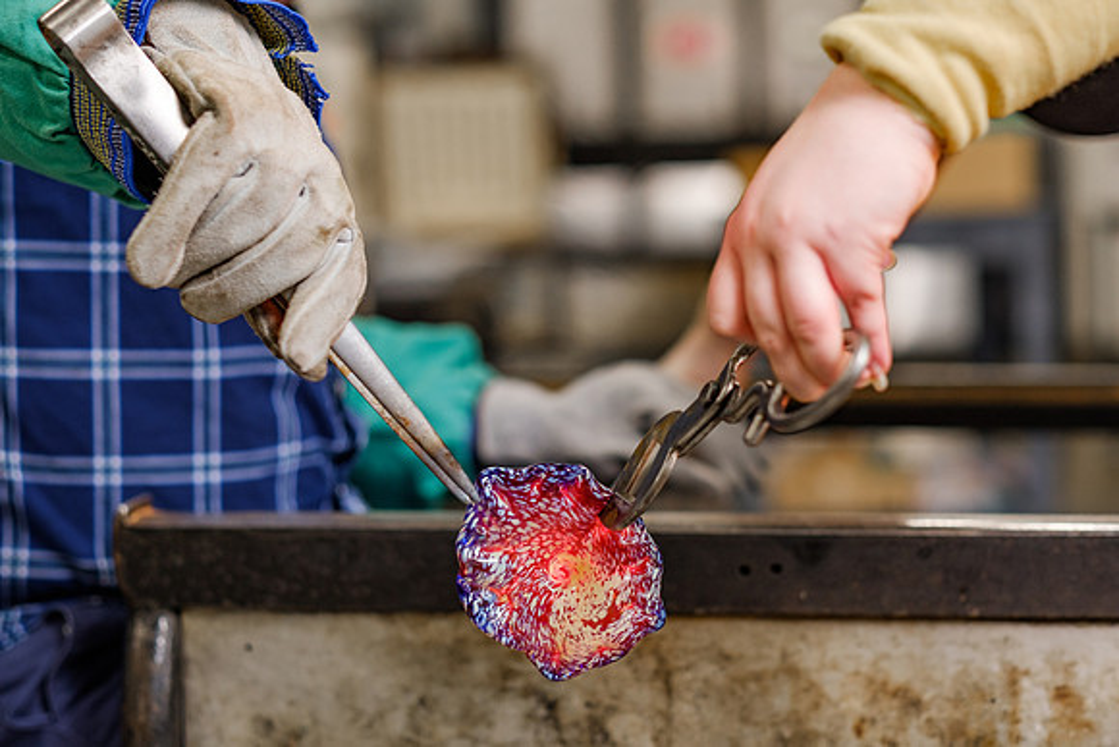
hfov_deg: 23.7
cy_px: 374
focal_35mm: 86
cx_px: 560
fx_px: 2662
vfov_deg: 16.0
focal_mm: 56
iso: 400
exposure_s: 1/125
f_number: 2.2
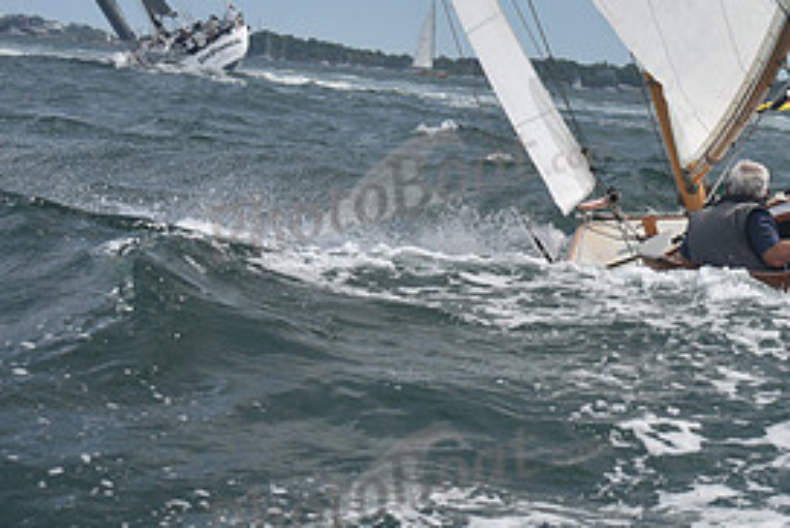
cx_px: 767
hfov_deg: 13.6
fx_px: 3273
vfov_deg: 9.2
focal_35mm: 149
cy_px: -1
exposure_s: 1/800
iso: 320
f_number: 7.1
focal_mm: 70
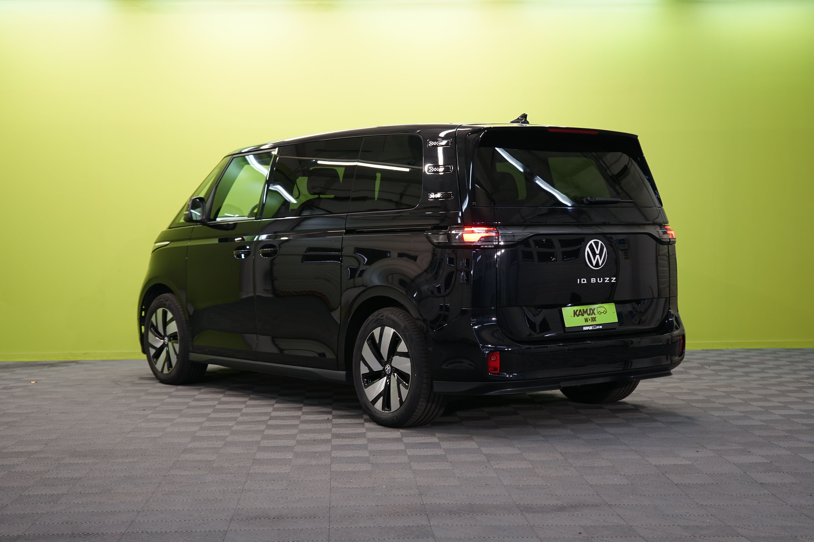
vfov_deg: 25.5
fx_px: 1198
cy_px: 271
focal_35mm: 53
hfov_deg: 37.5
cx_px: 407
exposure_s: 1/40
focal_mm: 53
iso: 500
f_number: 5
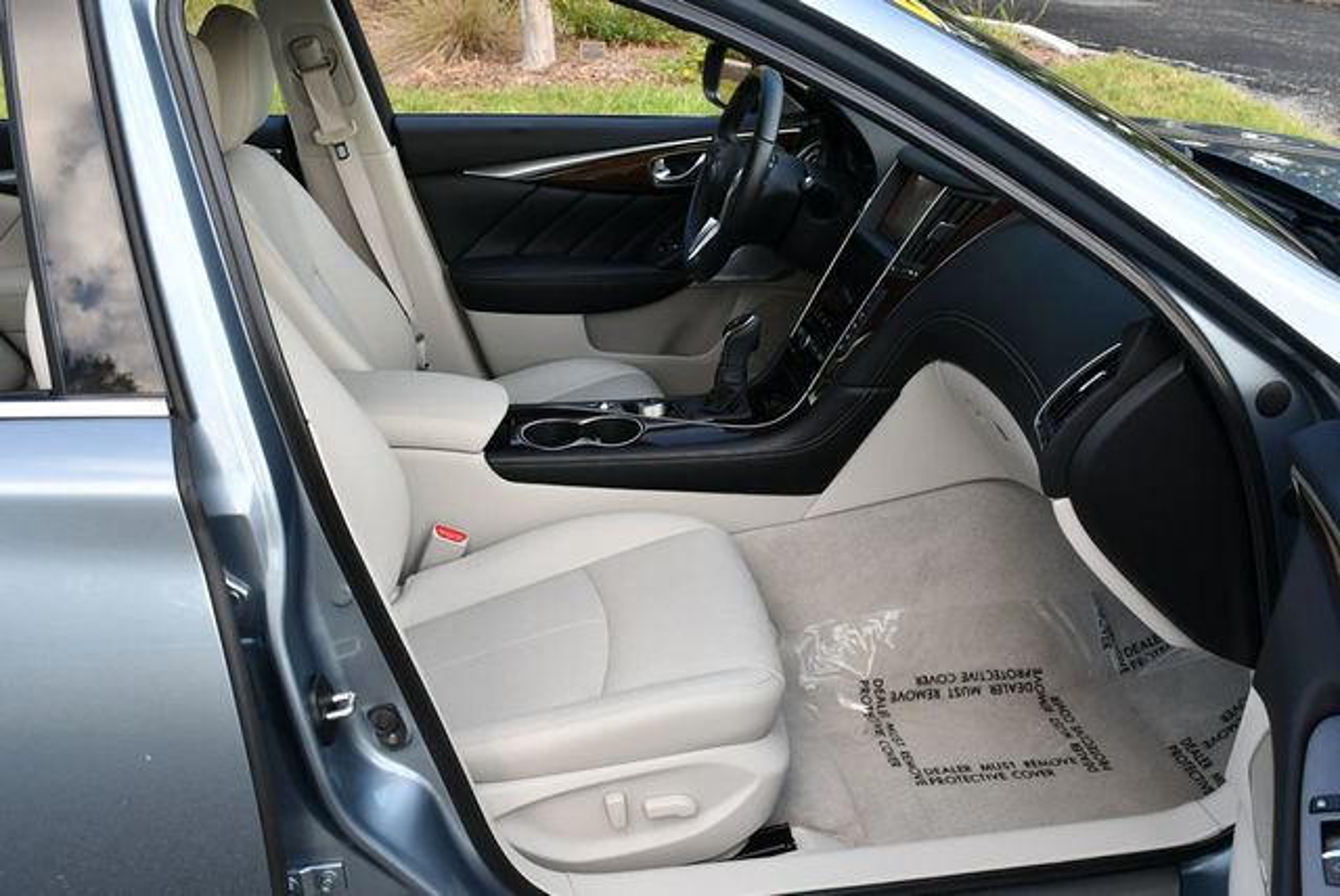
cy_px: 448
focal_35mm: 36
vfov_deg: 36.9
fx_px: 1341
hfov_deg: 53.1
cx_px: 670
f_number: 5.6
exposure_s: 1/250
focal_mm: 18
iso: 320
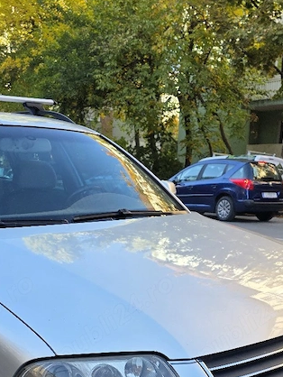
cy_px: 342
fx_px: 479
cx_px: 151
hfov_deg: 32.9
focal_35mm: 44
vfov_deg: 39.7
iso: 50
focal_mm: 6.3
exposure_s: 1/370
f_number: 1.7
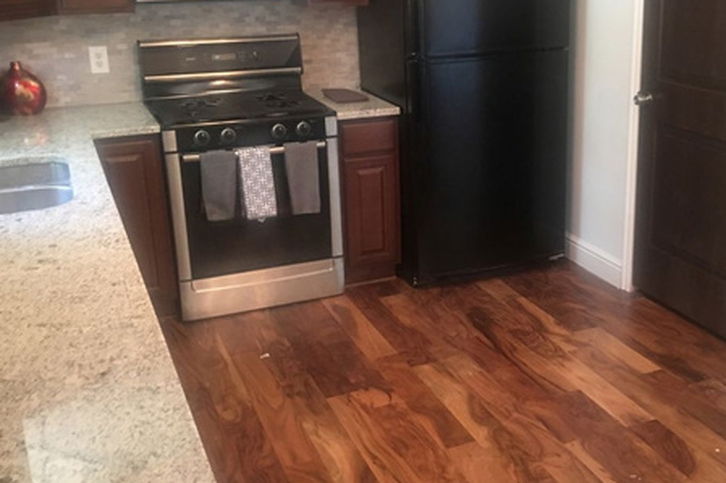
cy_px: 220
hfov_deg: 45.0
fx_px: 867
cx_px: 462
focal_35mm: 43
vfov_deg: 31.1
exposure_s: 1/4
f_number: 2.2
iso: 50
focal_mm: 4.15
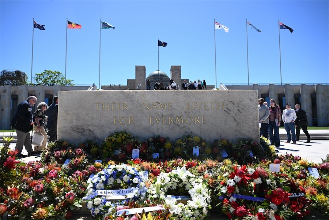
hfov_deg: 73.7
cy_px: 110
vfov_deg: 53.1
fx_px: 219
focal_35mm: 24
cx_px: 164
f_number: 5
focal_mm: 24
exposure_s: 1/2000
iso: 400
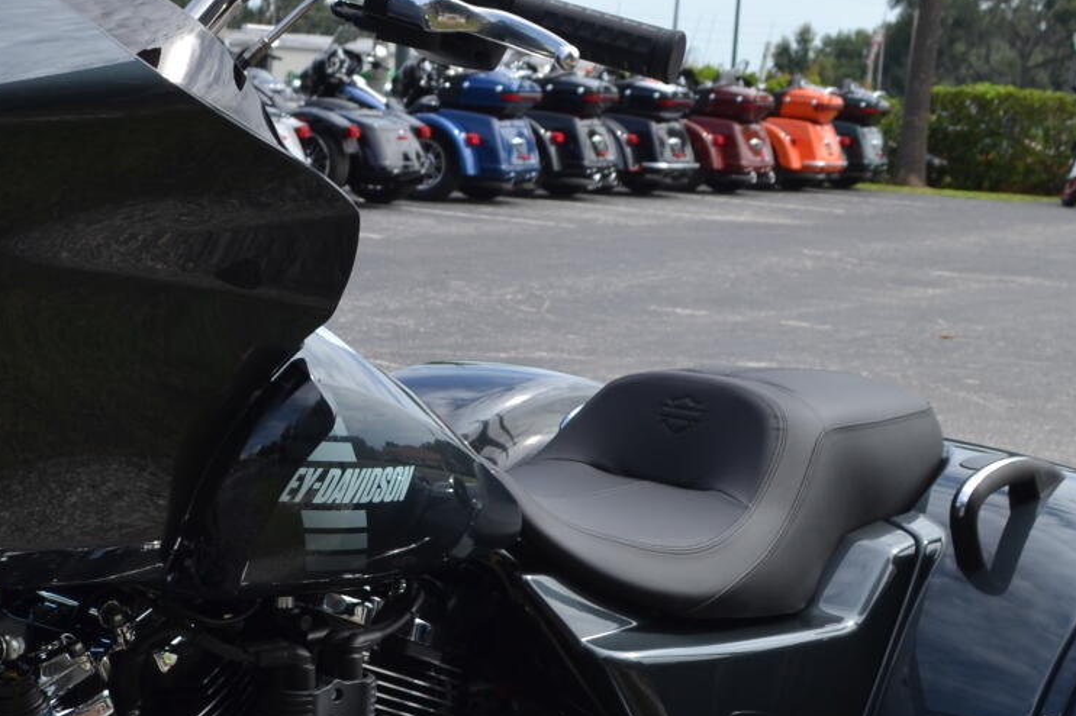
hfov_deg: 22.6
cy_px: 609
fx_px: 2659
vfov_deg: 15.2
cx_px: 257
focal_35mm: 89
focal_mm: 22
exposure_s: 1/200
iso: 100
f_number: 7.1
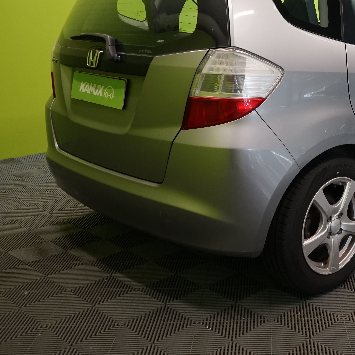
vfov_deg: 33.8
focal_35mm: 50
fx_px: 580
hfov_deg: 32.3
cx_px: 320
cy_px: 122
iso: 1250
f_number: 6.3
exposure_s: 1/30
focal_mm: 29
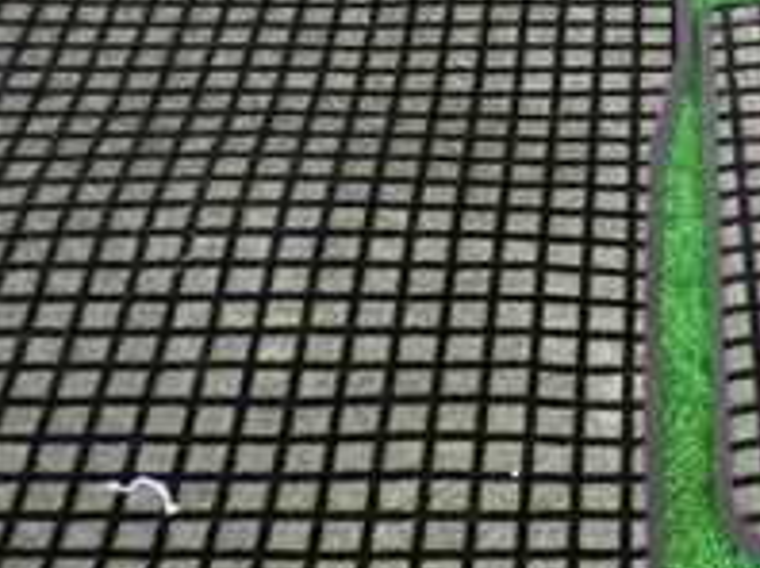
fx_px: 1996
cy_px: 46
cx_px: 626
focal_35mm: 91
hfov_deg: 21.3
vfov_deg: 16.0
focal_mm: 5.4
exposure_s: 1/30
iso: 640
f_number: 2.3
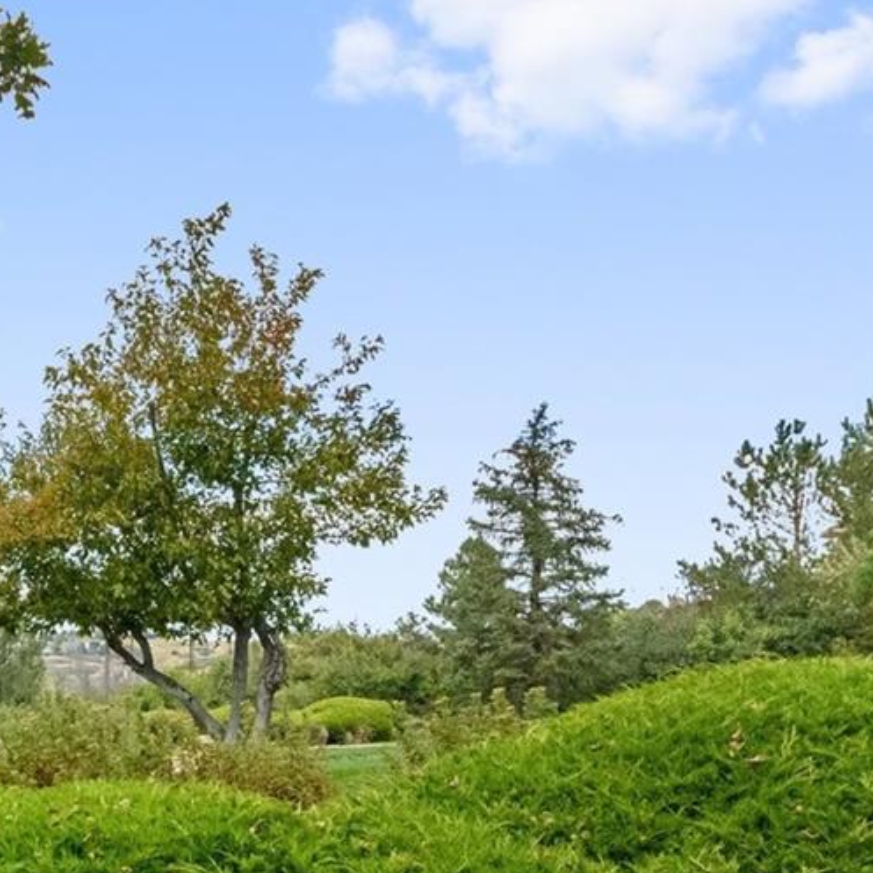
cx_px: 149
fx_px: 1170
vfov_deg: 39.8
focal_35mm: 41
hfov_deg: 39.0
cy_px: 655
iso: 2000
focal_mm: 10
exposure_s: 1/8000
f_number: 8
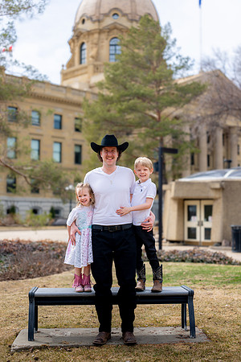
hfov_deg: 27.0
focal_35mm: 50
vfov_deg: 39.6
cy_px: 181
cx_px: 120
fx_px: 502
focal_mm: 50
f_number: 2
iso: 100
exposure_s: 1/2500
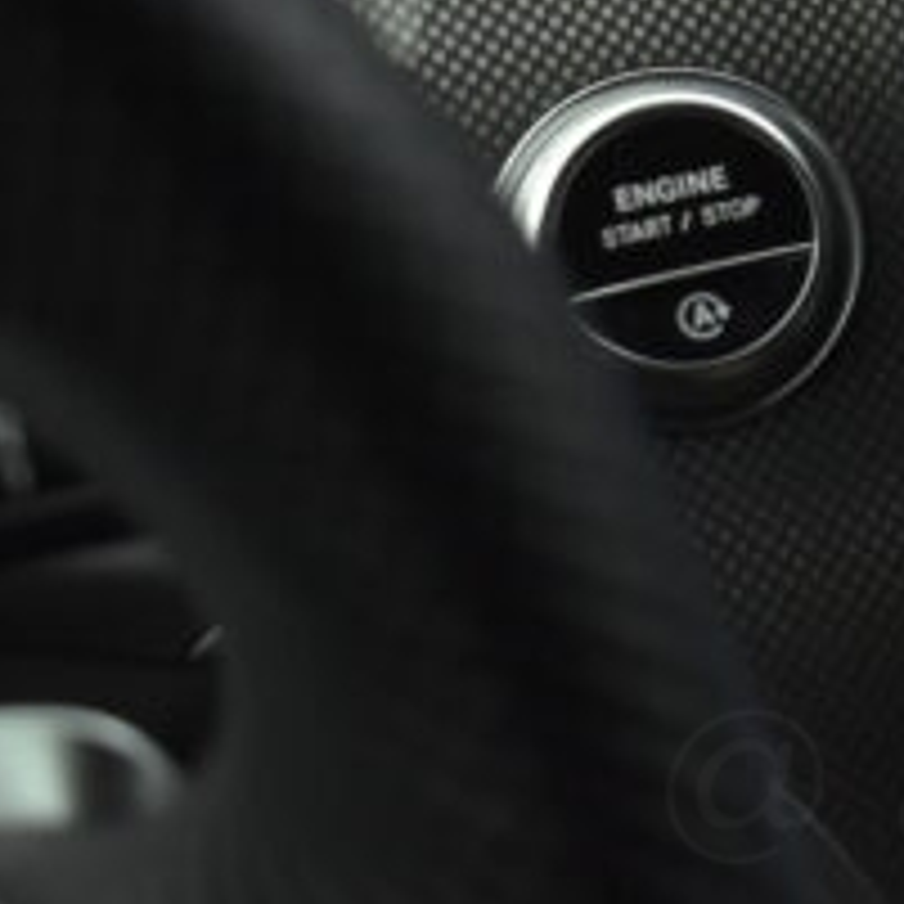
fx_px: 3161
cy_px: -200
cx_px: 1574
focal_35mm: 107
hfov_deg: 14.5
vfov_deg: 15.6
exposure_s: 1/100
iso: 1600
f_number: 3.8
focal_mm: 22
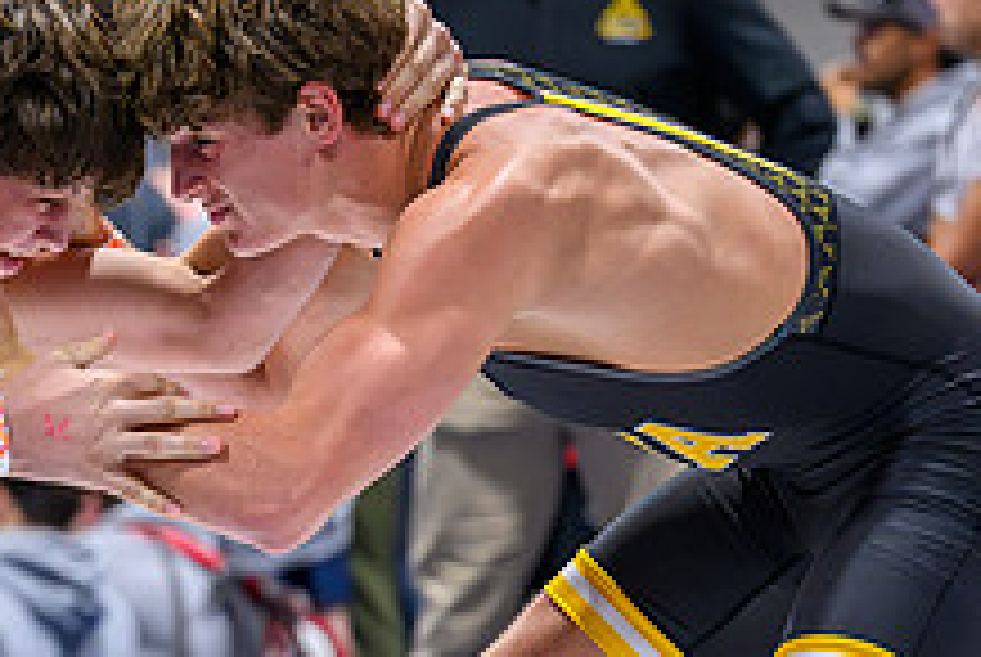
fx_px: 8322
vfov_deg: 4.5
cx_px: -100
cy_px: 705
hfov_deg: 6.7
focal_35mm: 305
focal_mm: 92
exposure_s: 1/800
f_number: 2.8
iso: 3200
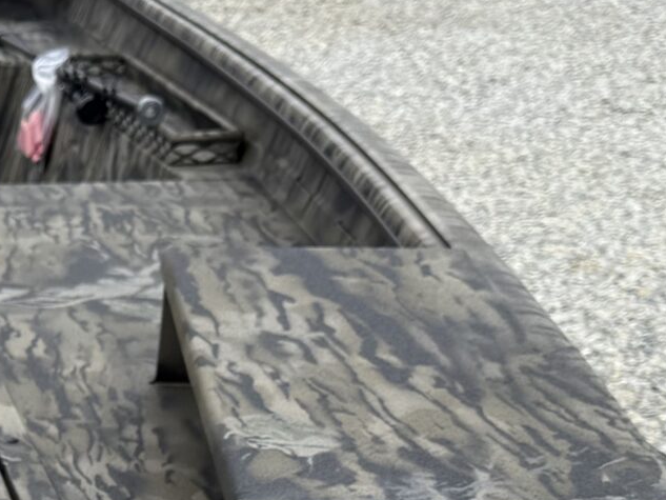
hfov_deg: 18.5
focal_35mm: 97
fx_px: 1867
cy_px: 747
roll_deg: +1.9
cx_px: -248
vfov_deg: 14.3
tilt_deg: -30.1
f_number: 1.78
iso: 80
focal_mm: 6.76
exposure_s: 1/1238
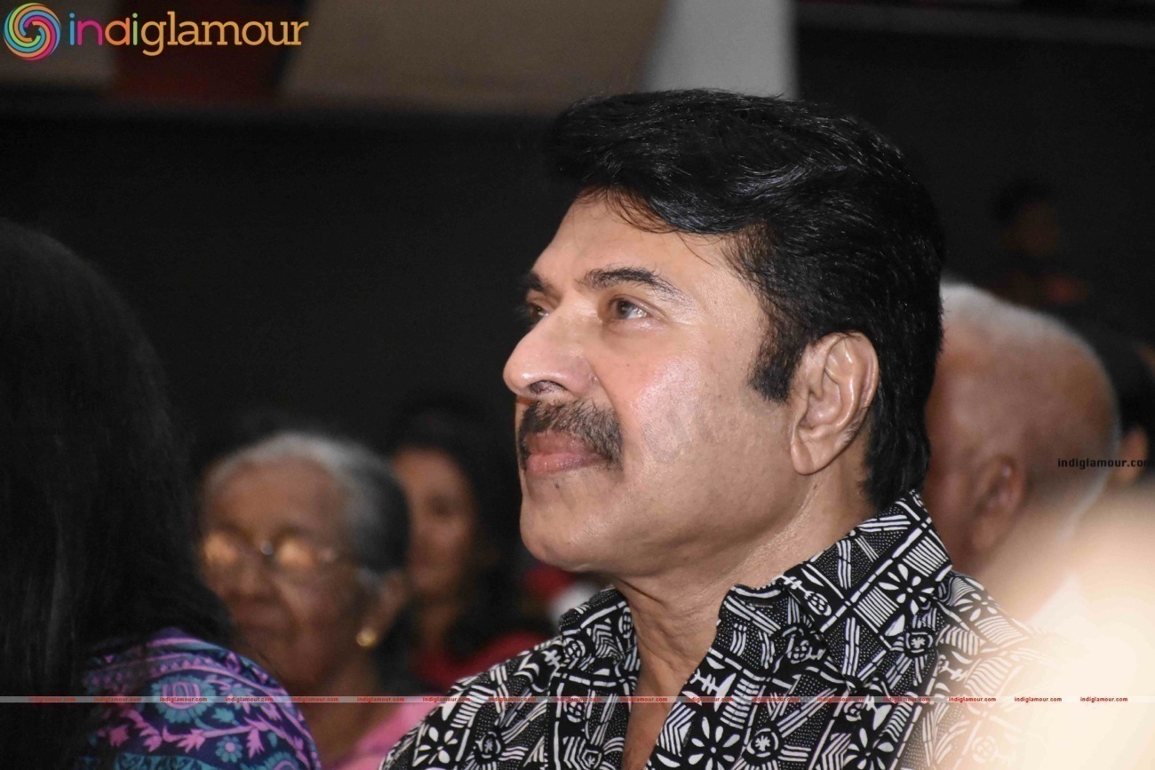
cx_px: 578
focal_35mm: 174
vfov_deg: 7.9
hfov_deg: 11.8
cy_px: 385
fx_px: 5583
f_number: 5.6
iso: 10000
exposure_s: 1/100
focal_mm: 116
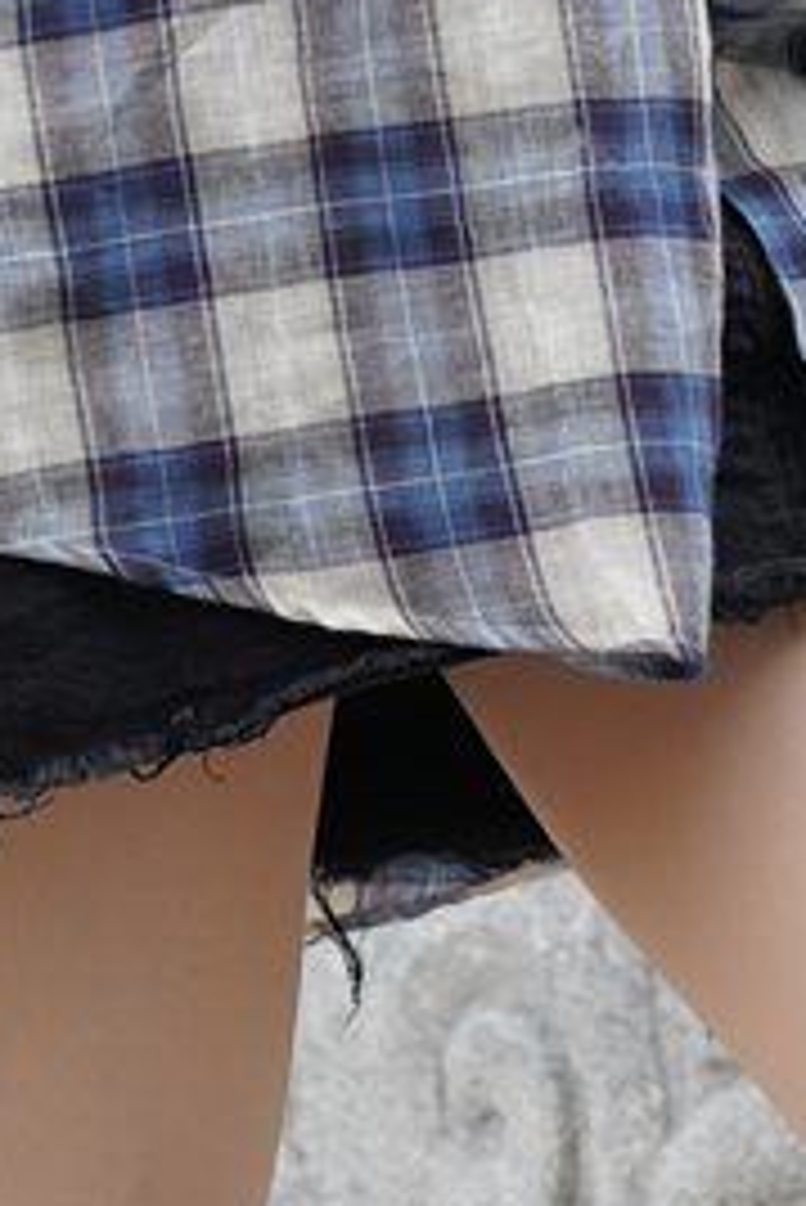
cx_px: 522
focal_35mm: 772
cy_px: 142
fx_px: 25891
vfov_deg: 2.7
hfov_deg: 1.8
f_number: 3.5
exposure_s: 1/400
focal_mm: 135
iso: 200
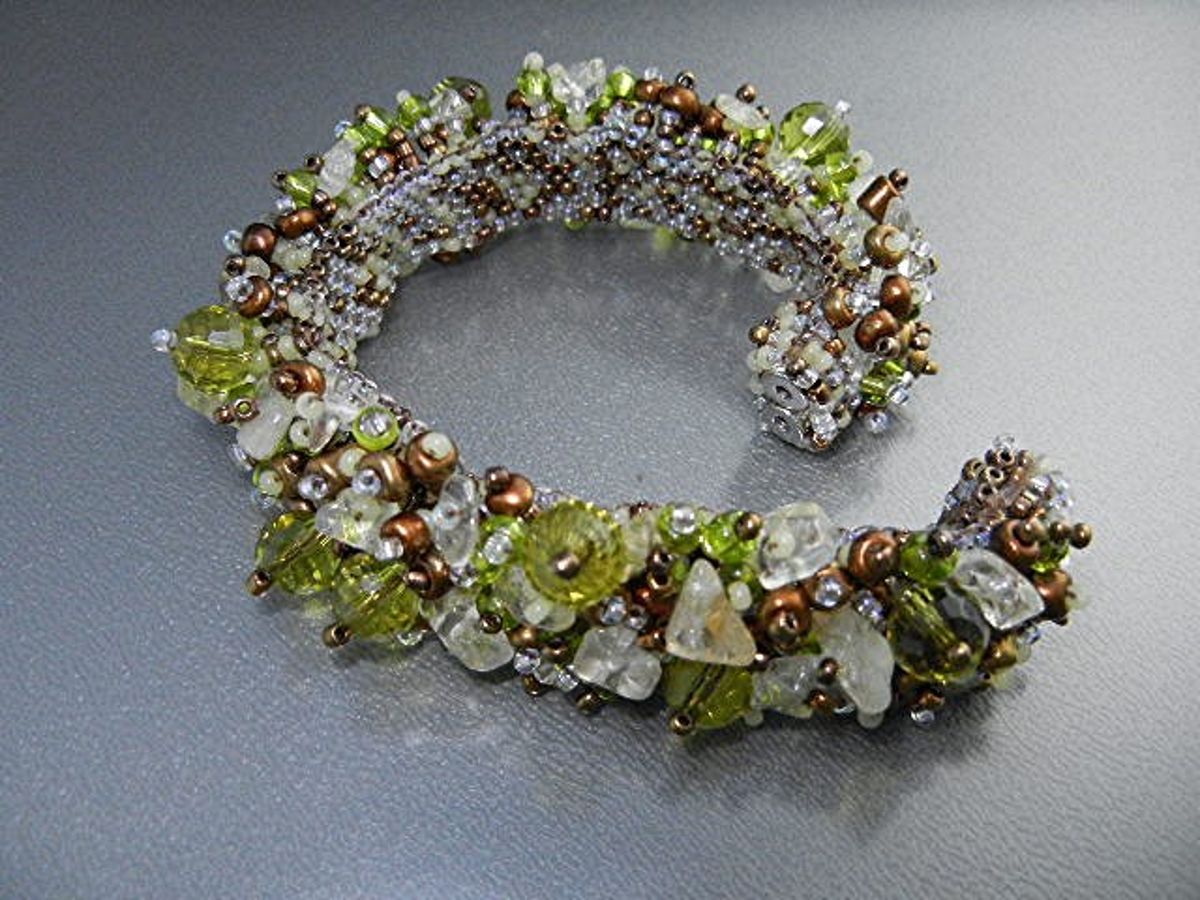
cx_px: 600
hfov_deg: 54.0
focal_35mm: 34
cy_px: 450
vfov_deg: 41.8
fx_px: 1179
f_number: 7.2
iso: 800
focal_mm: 6.2
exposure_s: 1/30
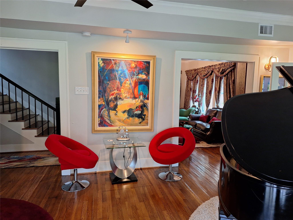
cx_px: 146
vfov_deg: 58.9
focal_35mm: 23
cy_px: 110
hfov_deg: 73.9
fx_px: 195
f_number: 1.8
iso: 200
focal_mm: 5.54
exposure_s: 1/40
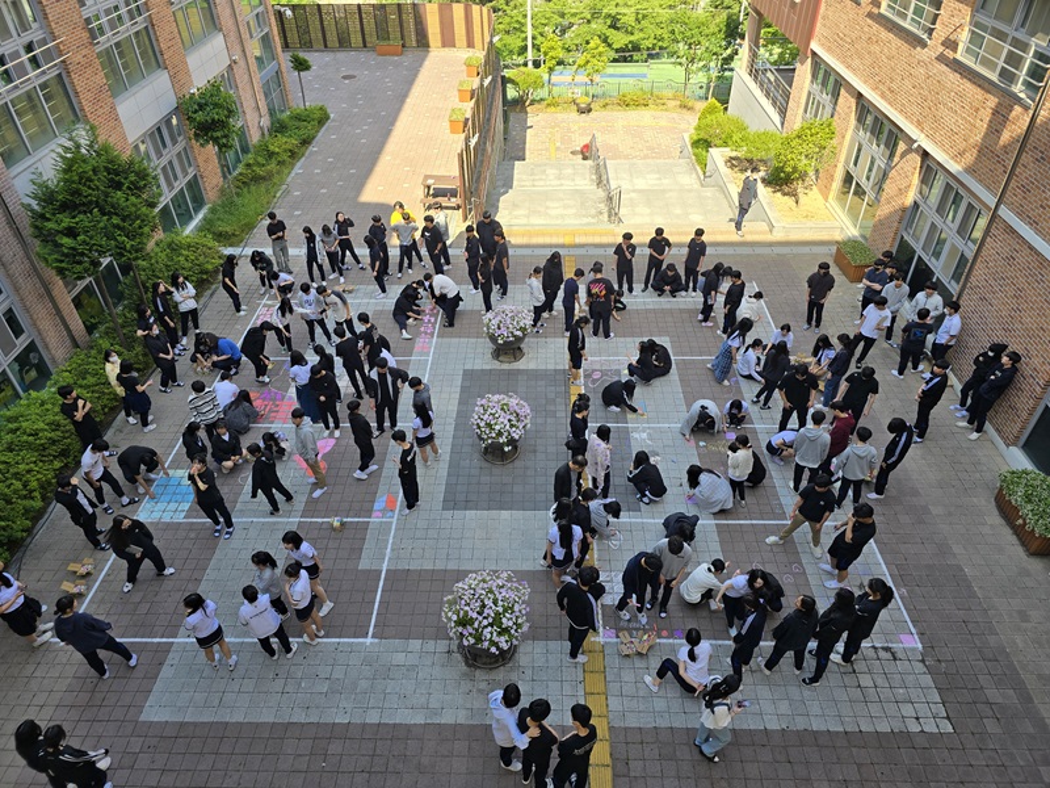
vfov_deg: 58.9
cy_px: 394
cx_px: 525
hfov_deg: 73.9
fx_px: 698
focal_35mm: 23
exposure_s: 1/270
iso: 12
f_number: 1.7
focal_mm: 6.3
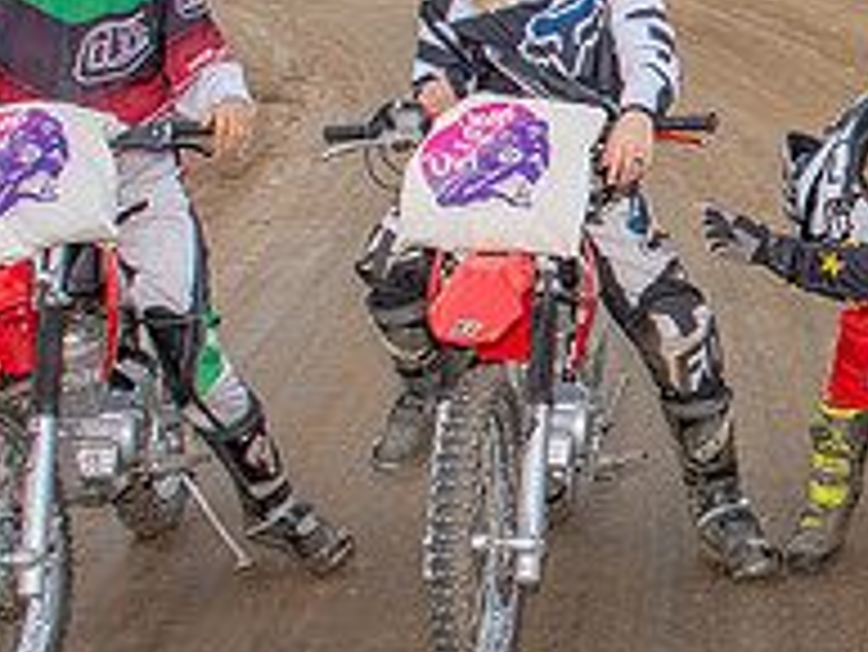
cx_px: 1015
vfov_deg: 16.6
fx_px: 2233
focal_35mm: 89
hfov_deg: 20.7
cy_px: 204
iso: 400
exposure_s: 1/250
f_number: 5
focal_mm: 18
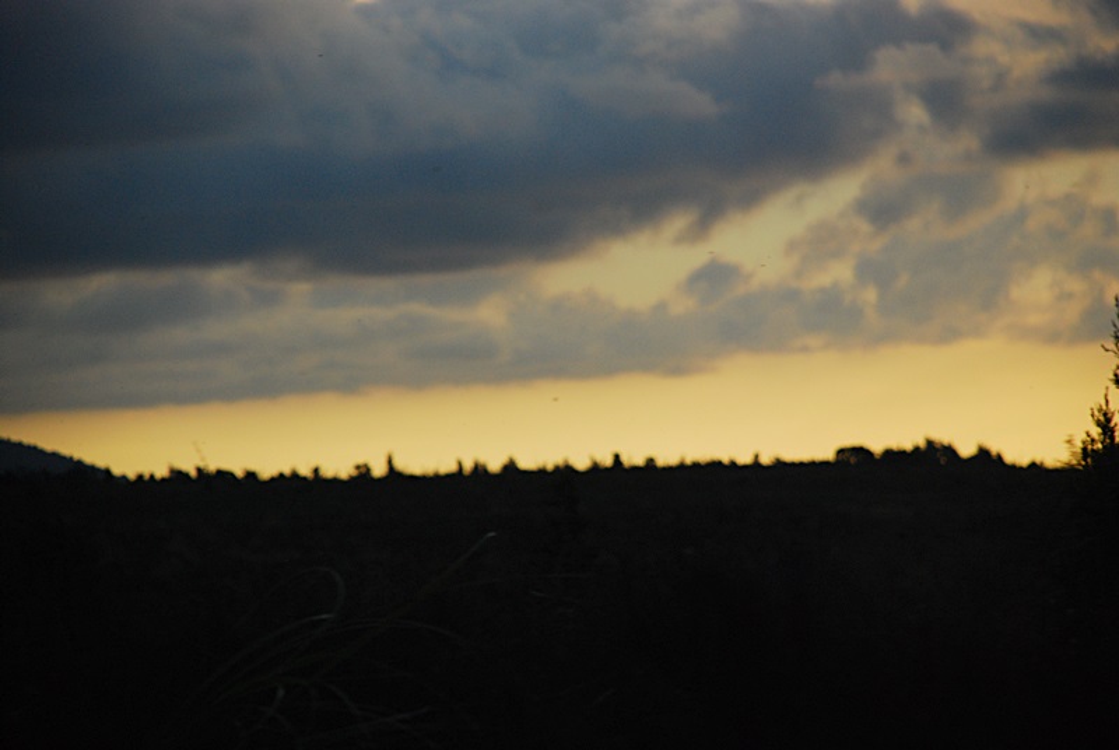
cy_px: 375
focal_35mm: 202
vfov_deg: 6.8
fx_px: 6304
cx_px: 560
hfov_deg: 10.1
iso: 400
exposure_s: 1/1250
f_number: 5.6
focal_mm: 135
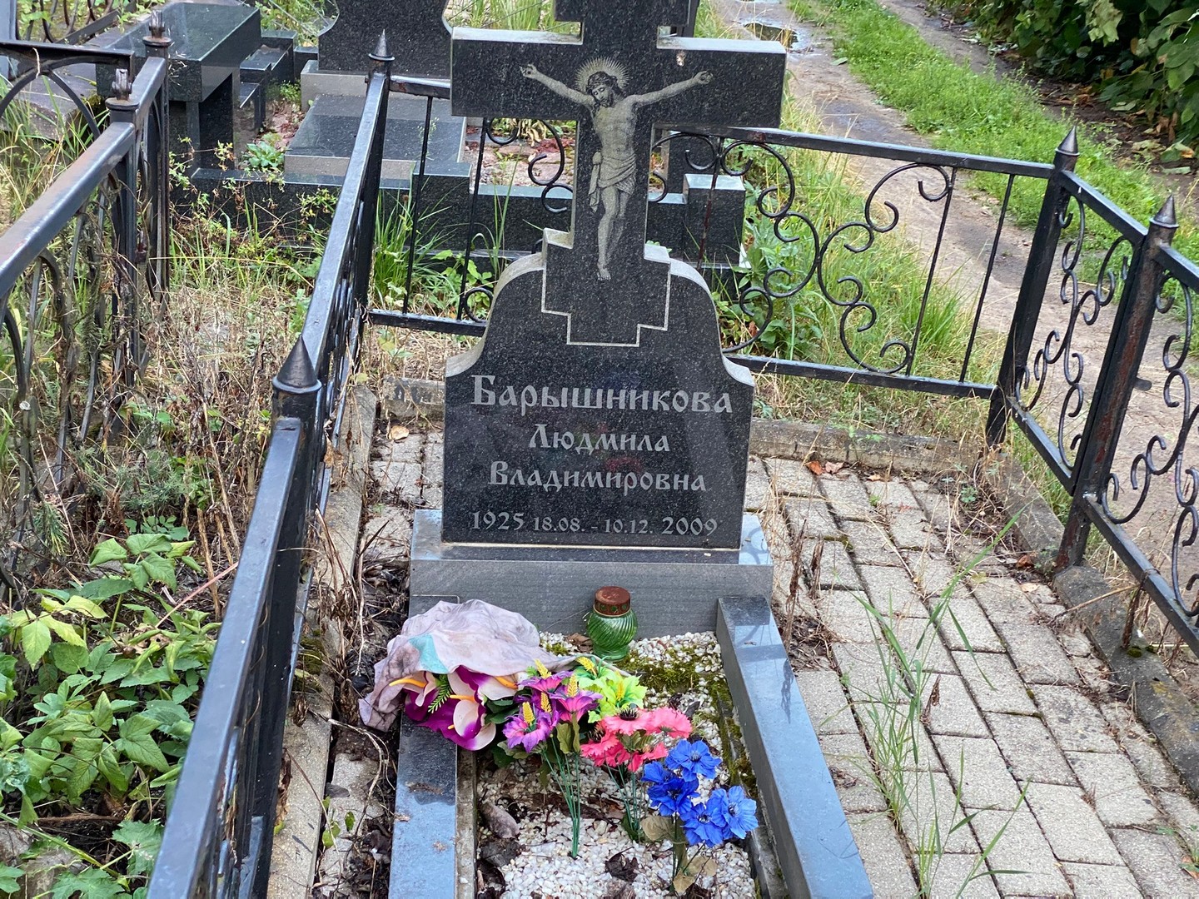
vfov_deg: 28.0
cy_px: 450
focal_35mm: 52
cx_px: 600
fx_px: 1801
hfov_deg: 36.8
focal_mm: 6
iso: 160
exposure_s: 1/77
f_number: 2
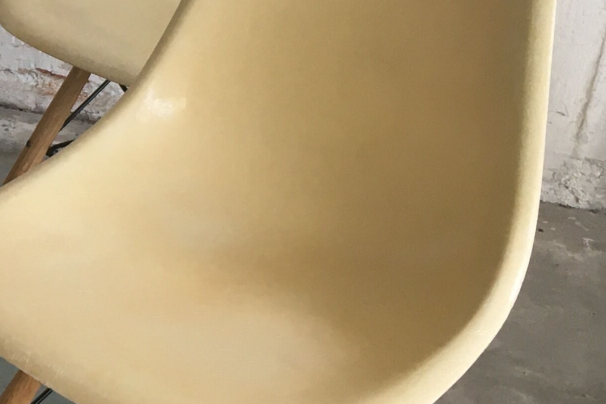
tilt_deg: -25.5
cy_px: 53
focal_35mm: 100
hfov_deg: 18.3
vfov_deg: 13.6
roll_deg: -0.2
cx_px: -280
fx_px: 1683
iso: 32
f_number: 2.2
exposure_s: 1/33
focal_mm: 4.15
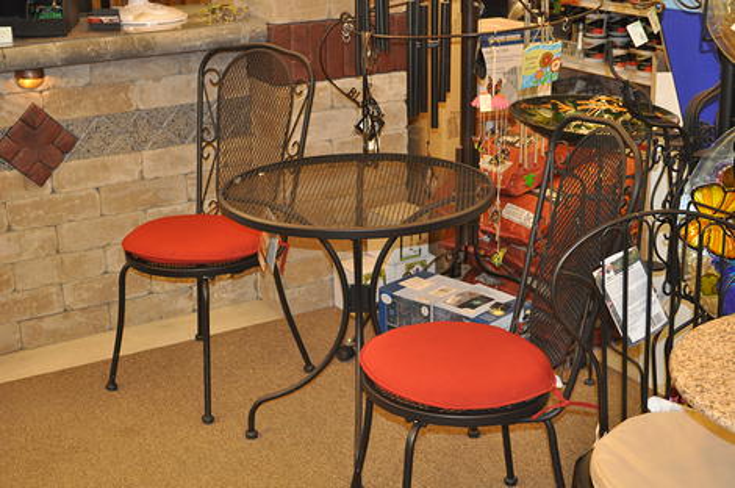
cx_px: 368
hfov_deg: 35.1
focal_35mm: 57
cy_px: 244
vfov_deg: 23.7
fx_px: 1162
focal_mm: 38
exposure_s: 1/60
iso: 800
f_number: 5
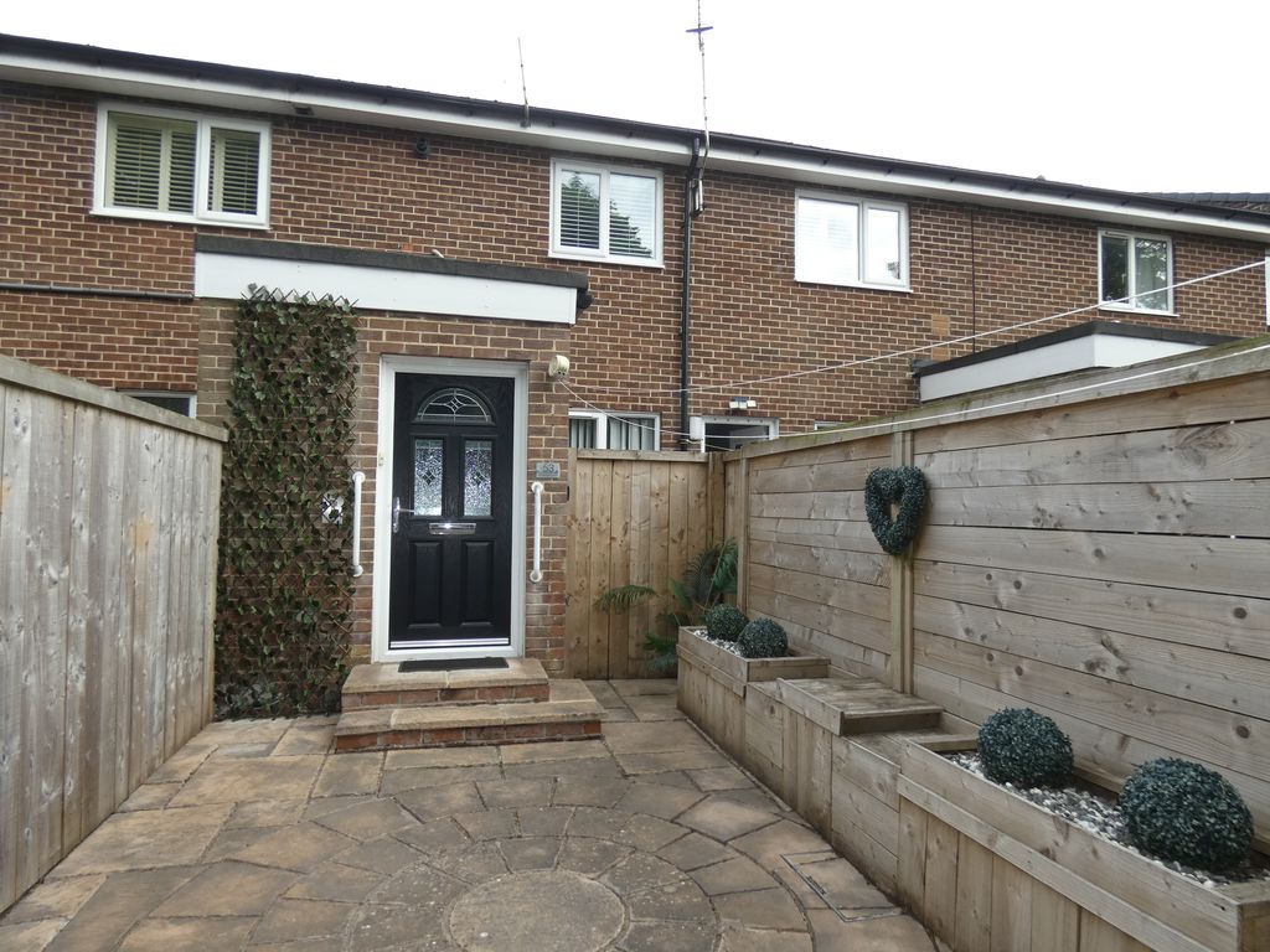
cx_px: 635
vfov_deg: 66.0
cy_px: 476
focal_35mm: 20
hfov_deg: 81.7
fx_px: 734
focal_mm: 3.6
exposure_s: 1/400
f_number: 2.8
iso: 80
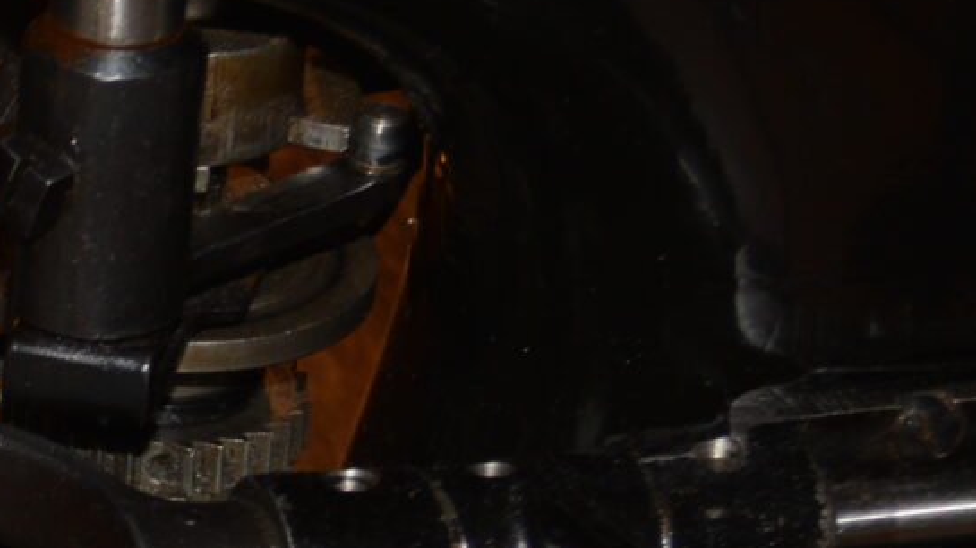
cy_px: 1043
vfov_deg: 4.6
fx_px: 6686
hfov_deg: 8.0
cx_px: -992
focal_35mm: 258
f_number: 5.6
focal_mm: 35
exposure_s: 1/30
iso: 200
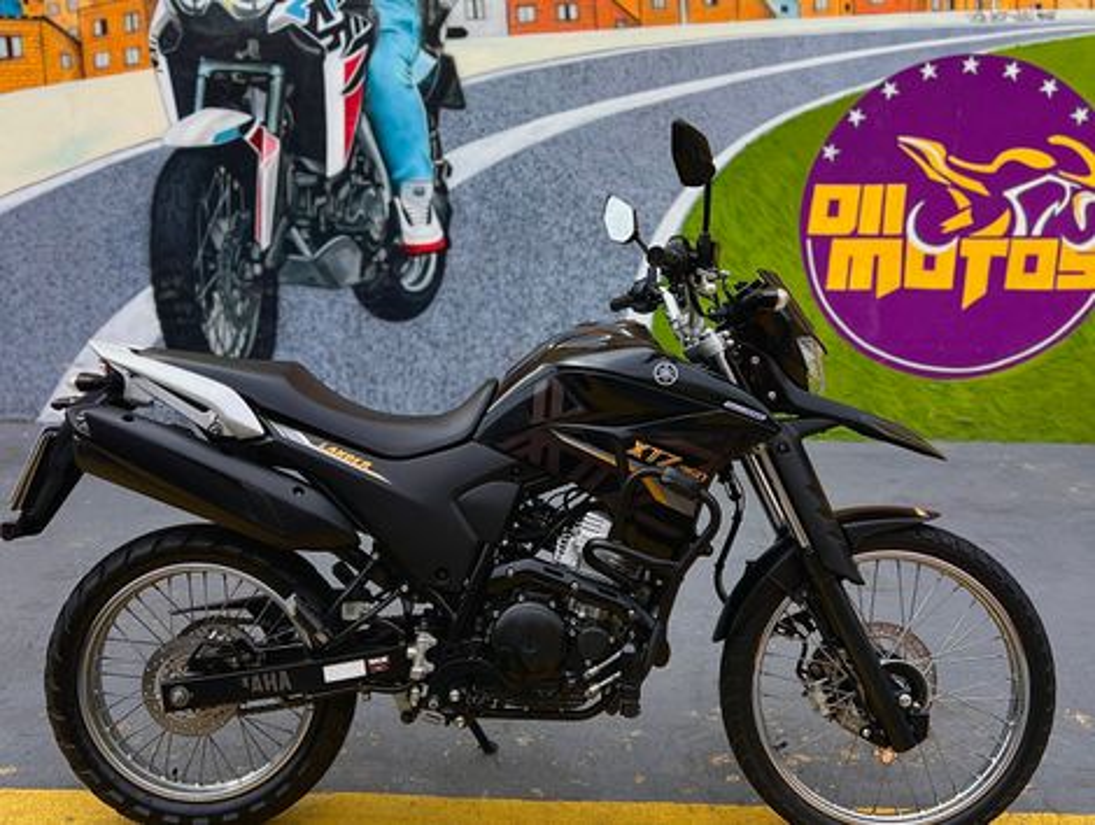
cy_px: 412
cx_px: 548
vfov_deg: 53.2
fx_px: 824
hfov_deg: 67.2
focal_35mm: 26
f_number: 1.5
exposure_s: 1/1029
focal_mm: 5.7
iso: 50
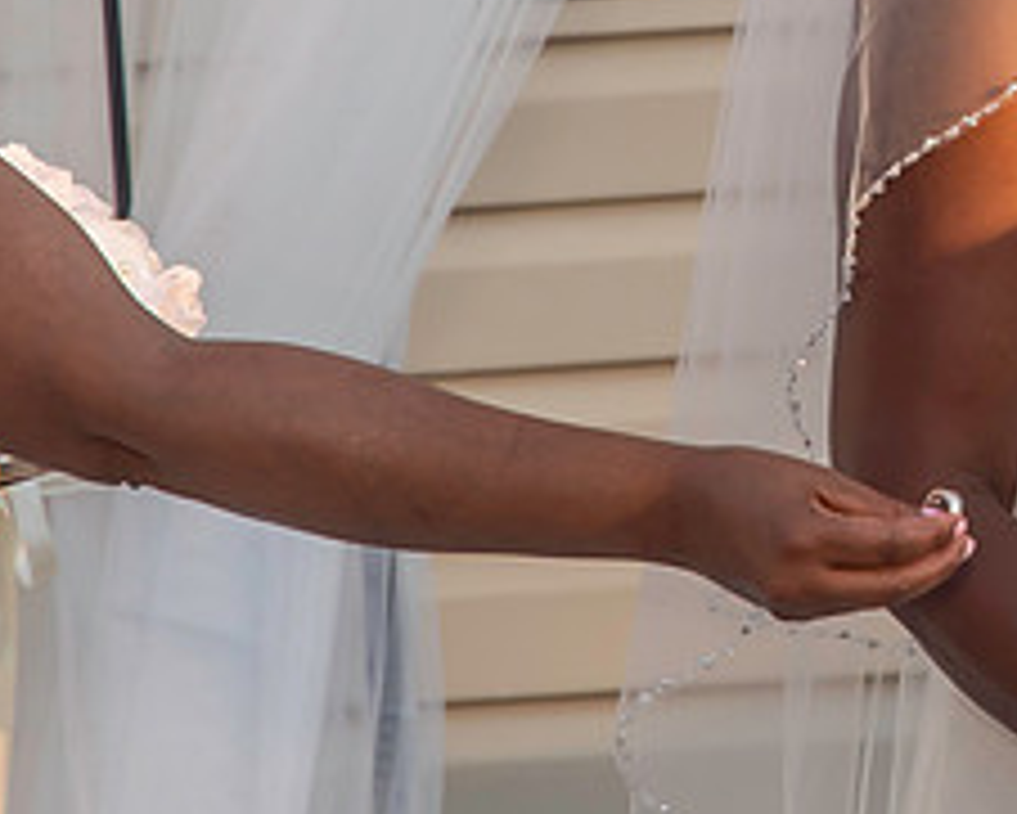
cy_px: -3
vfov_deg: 4.6
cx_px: 1134
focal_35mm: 338
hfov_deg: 5.7
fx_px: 10178
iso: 400
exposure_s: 1/250
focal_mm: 72
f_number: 6.3
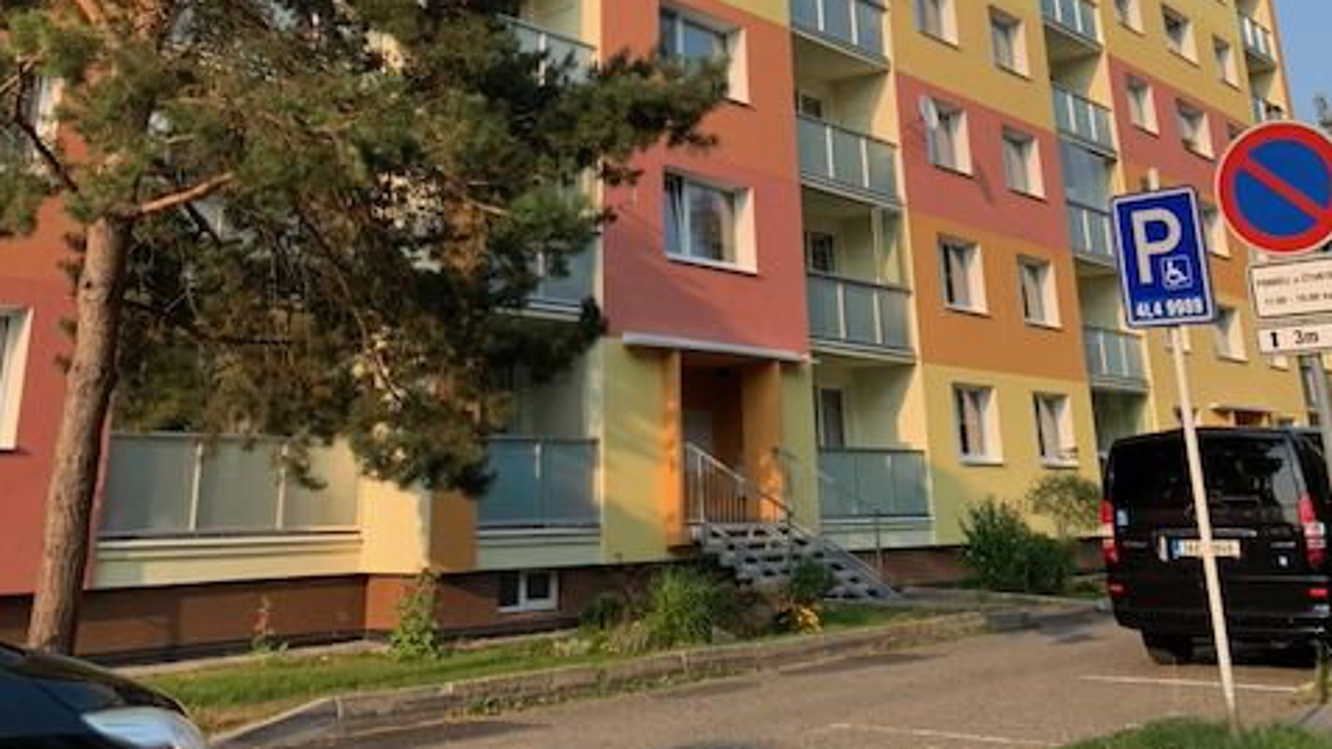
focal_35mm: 38
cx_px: 667
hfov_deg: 52.8
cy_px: 31
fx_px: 1342
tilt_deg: +19.5
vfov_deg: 29.5
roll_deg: +0.2
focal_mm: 4.25
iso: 25
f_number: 1.8
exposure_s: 1/835
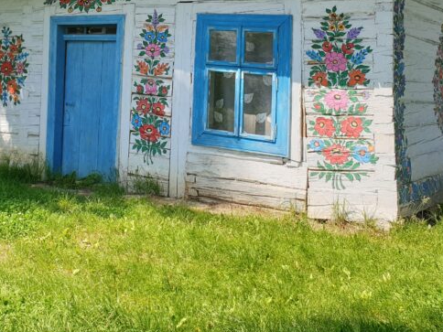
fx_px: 704
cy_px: 20
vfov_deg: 25.6
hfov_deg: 33.9
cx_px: 87
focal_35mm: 55
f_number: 2.4
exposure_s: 1/600
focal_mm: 4.3
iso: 50
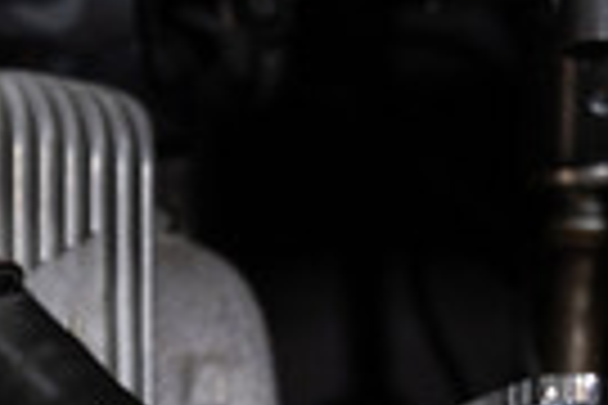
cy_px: 830
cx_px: -692
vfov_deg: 7.3
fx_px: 3040
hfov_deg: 10.3
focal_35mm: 180
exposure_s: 1/100
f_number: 3.5
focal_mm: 34.7
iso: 2000
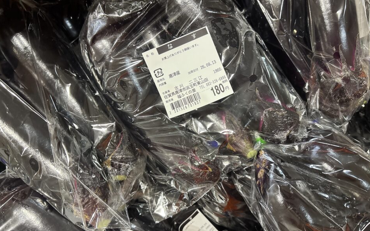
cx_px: 187
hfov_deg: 66.5
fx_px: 282
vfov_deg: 44.5
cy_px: 121
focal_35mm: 28
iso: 320
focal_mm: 5.96
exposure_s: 1/60
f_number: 1.6
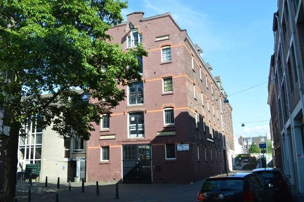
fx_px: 279
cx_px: 152
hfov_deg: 57.2
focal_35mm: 33
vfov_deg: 39.9
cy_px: 101
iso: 100
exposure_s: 1/160
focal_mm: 22
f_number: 6.3
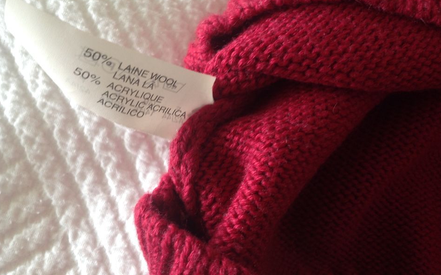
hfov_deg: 50.4
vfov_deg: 32.7
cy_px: 115
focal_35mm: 39
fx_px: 469
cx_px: 218
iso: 80
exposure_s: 1/15
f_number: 2.4
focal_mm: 4.28
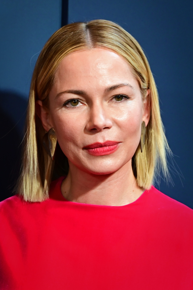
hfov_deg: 14.2
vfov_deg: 21.3
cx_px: 96
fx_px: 773
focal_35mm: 96
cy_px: 145
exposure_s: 1/100
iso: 1600
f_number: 6.3
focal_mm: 96
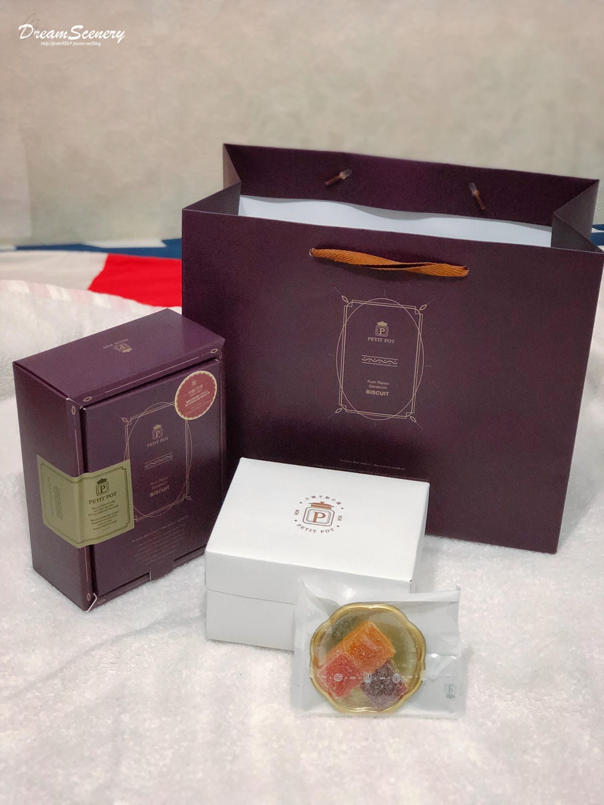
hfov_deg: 25.7
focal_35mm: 57
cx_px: 302
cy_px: 402
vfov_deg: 33.8
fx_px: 1326
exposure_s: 1/30
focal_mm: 6.6
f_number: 2.8
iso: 400
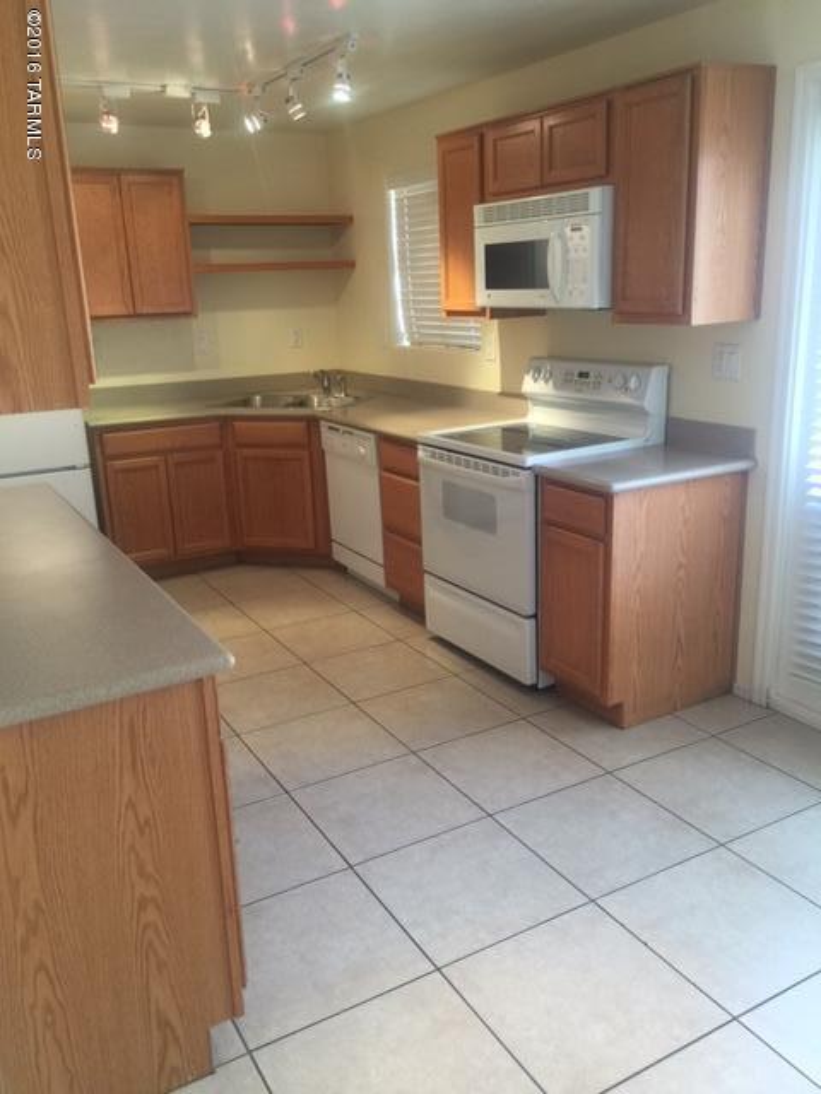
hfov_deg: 48.2
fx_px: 917
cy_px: 547
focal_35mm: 29
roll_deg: +2.2
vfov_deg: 61.7
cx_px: 410
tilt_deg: -15.0
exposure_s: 1/30
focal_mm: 4.15
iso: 32
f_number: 2.2
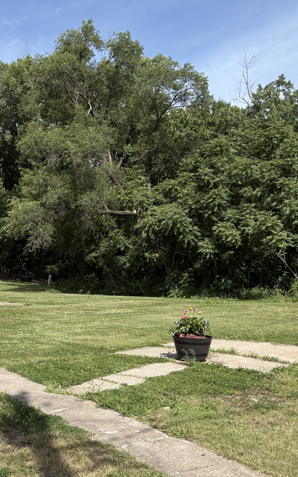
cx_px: 47
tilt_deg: -0.2
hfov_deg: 26.7
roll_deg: +0.4
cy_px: 230
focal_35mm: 47
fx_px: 611
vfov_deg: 42.6
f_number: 1.6
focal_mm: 5.96
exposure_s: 1/3279
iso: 50
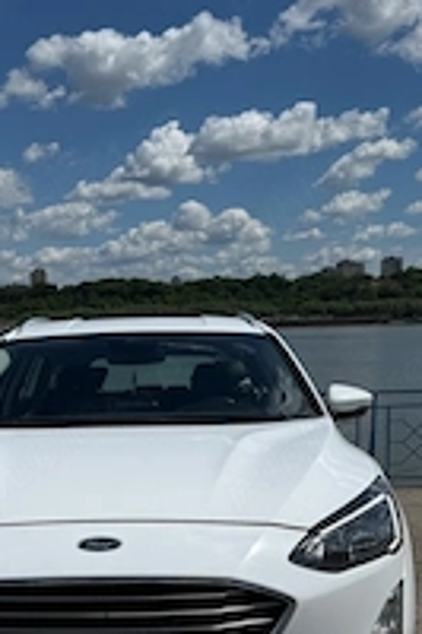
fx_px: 881
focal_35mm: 50
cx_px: 143
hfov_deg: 26.8
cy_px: 469
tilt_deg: -9.0
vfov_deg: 38.7
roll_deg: +0.3
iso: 64
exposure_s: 1/14286
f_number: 1.78
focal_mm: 6.76
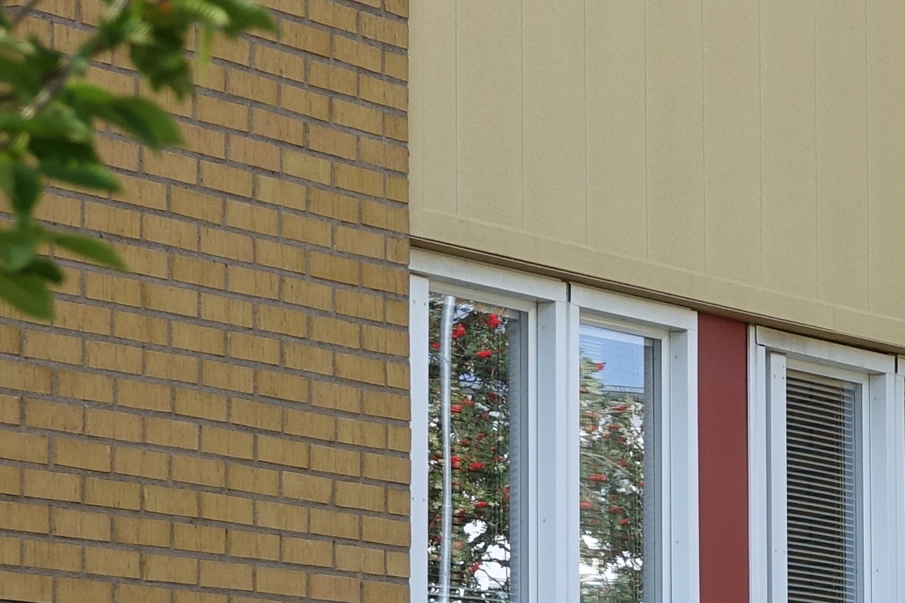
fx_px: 5630
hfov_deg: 9.1
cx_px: 850
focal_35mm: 224
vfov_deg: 6.1
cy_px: 797
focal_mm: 19.68
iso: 100
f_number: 3.5
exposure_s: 1/250
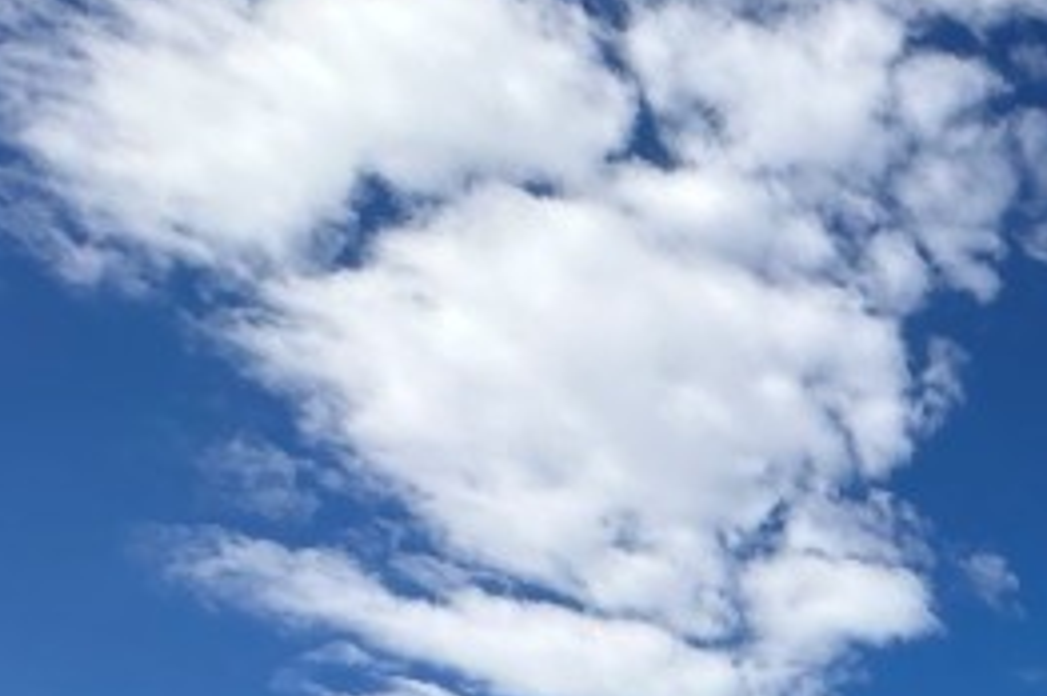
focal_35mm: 57
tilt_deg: +9.9
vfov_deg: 18.8
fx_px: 1656
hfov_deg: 26.0
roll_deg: +0.1
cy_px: 1220
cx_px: 1563
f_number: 2.2
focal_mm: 2.22
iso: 50
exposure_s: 1/2564
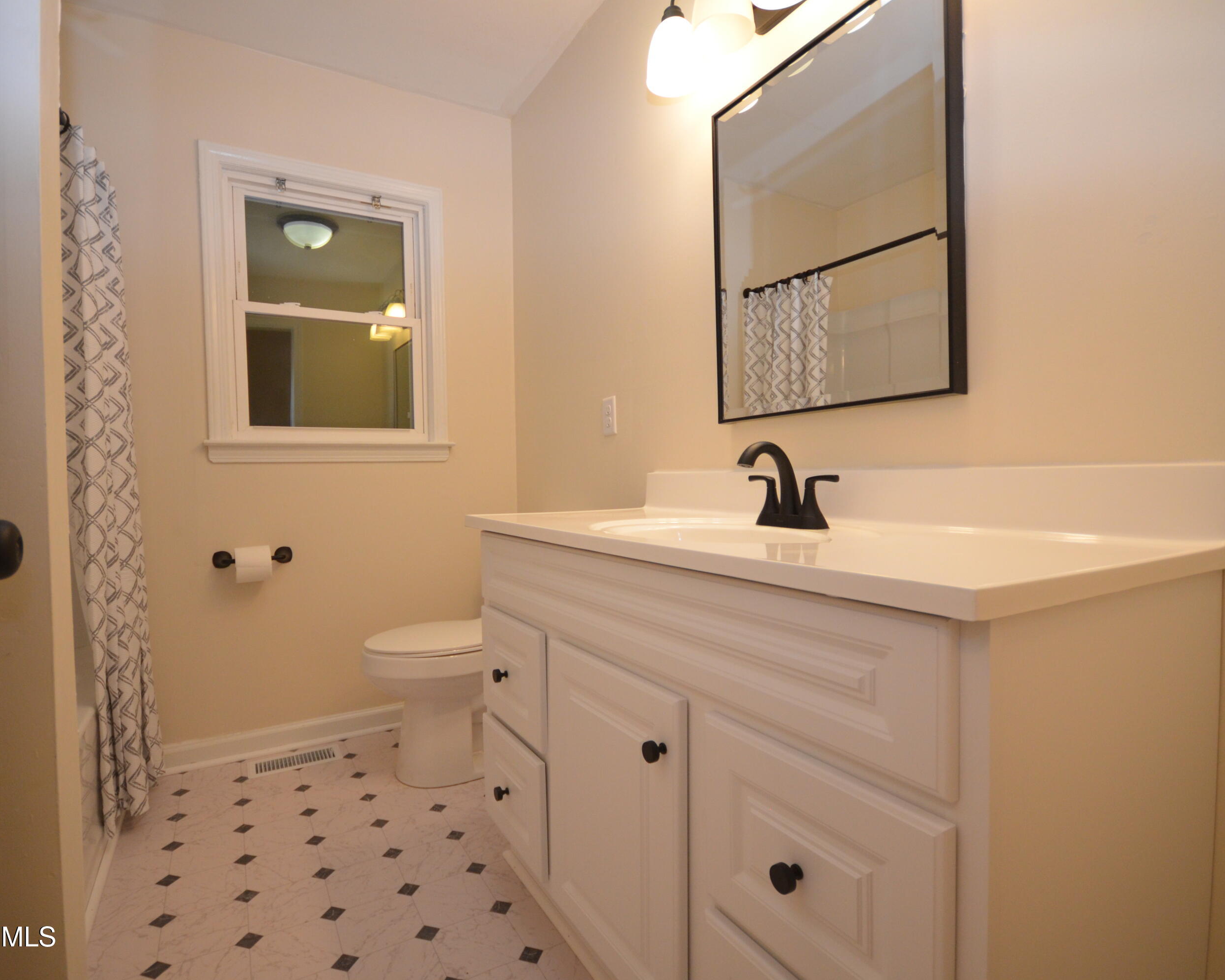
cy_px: 490
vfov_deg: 77.0
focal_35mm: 17
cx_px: 590
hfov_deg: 89.6
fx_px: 616
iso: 900
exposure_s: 1/60
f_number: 4
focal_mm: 10
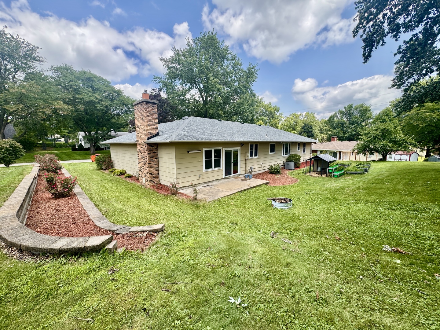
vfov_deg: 85.7
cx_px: 220
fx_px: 178
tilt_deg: -7.9
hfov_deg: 102.1
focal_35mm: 14
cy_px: 165
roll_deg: +0.5
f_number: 2.2
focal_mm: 2.22
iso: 40
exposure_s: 1/525
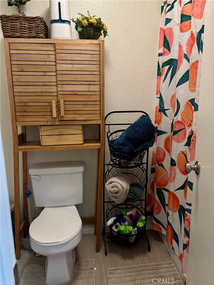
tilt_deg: -11.6
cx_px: 107
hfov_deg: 53.1
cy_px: 142
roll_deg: +0.7
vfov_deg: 67.3
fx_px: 214
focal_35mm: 26
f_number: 1.6
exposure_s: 1/60
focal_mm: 5.96
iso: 80
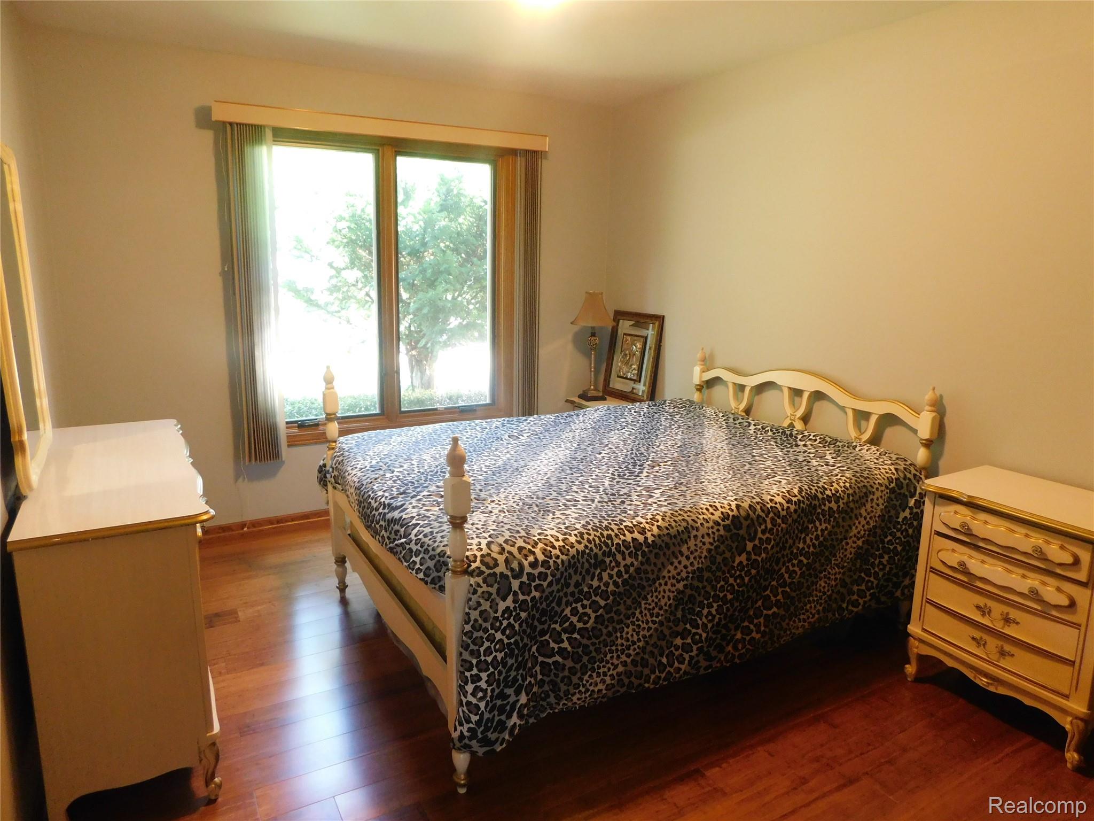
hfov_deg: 73.9
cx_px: 547
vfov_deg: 58.9
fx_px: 727
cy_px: 410
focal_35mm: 23
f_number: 3
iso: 400
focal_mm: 4
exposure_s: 1/20
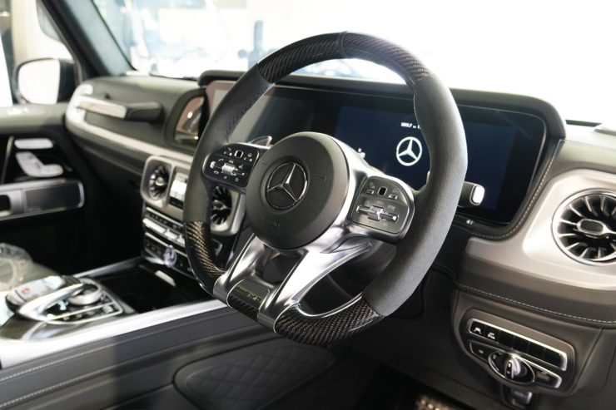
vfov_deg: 47.9
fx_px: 462
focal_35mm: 27
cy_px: 205
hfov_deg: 67.4
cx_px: 308
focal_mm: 18
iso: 1000
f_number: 3.5
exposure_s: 1/30
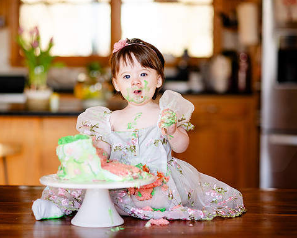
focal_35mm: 105
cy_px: 113
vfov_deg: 14.7
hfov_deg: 18.3
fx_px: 923
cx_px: 132
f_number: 2.2
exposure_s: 1/500
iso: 250
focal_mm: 85
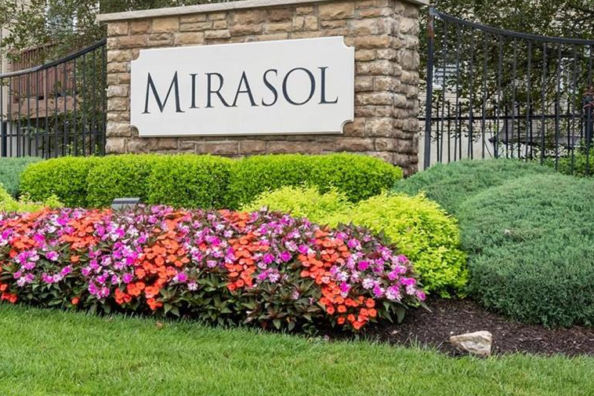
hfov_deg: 26.2
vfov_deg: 17.9
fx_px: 1254
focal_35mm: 76
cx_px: 121
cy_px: 176
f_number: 7.1
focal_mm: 18
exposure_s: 1/320
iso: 400
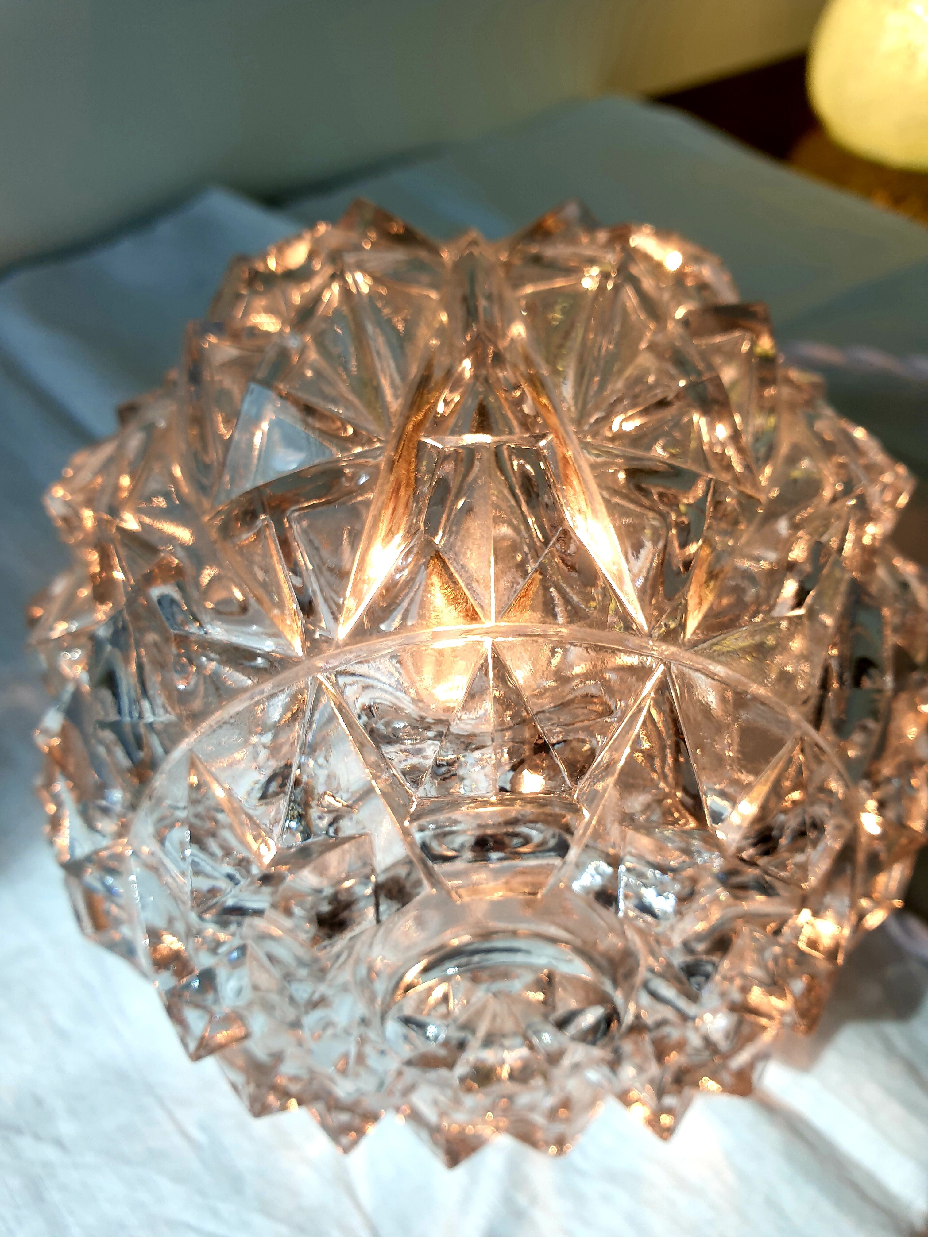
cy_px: 618
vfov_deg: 67.3
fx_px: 929
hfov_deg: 53.1
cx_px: 464
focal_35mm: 26
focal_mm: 4.3
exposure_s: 1/426
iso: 50
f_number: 2.4
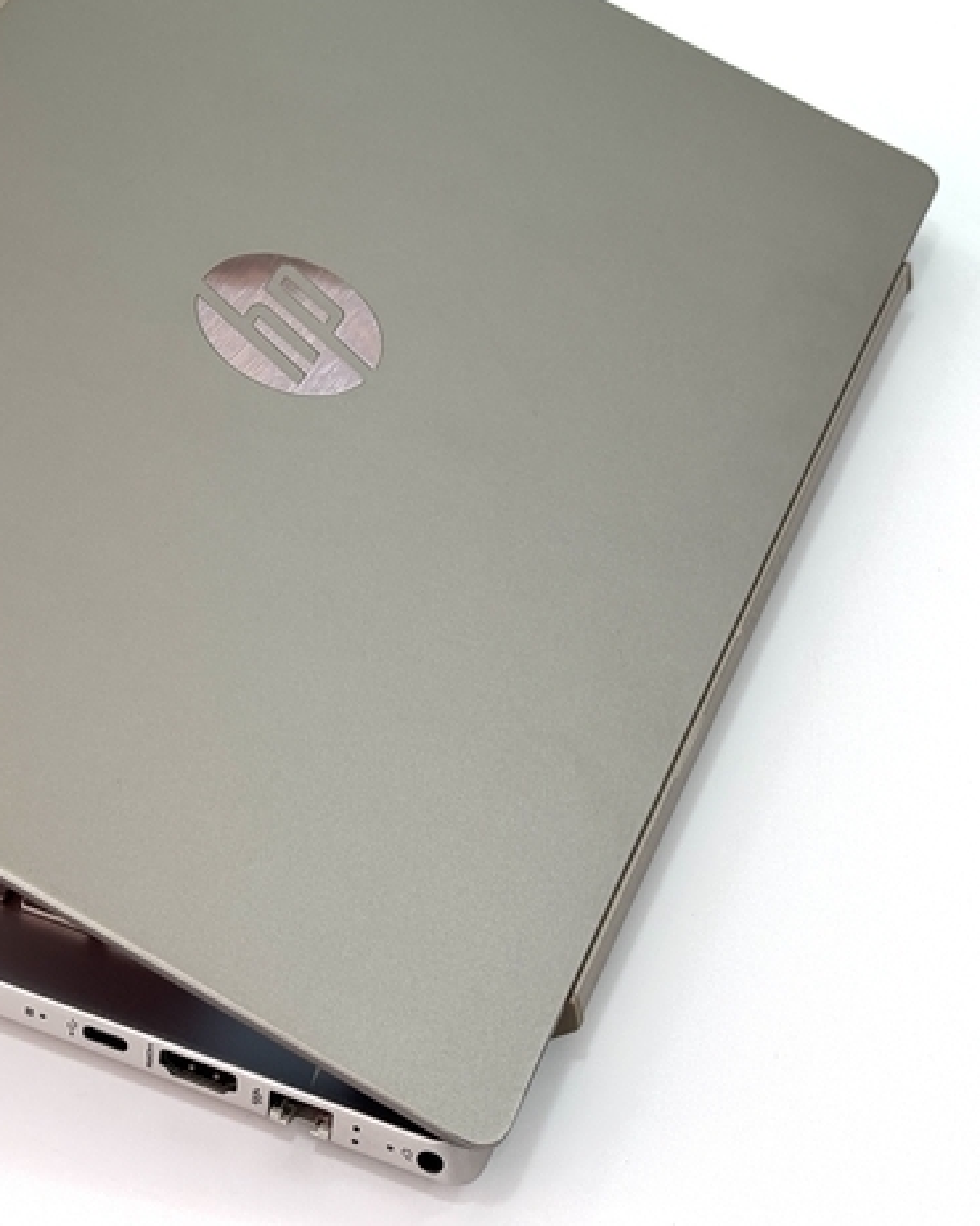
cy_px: 469
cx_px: 130
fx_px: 2939
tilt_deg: -40.9
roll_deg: +2.0
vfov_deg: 23.5
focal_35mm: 81
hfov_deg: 18.7
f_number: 1.78
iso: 64
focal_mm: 6.76
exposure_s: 1/249
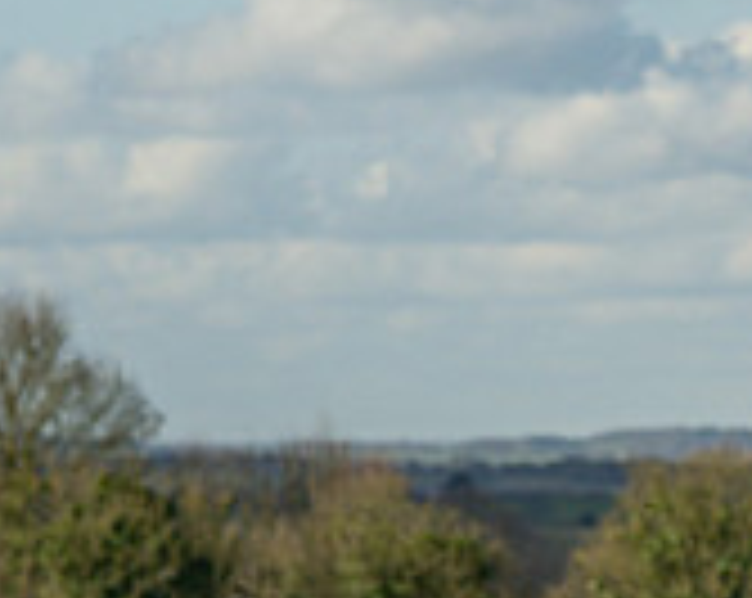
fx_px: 10353
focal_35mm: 466
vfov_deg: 3.3
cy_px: 848
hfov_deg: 4.1
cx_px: 1168
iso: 200
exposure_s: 1/1600
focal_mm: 71
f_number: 4
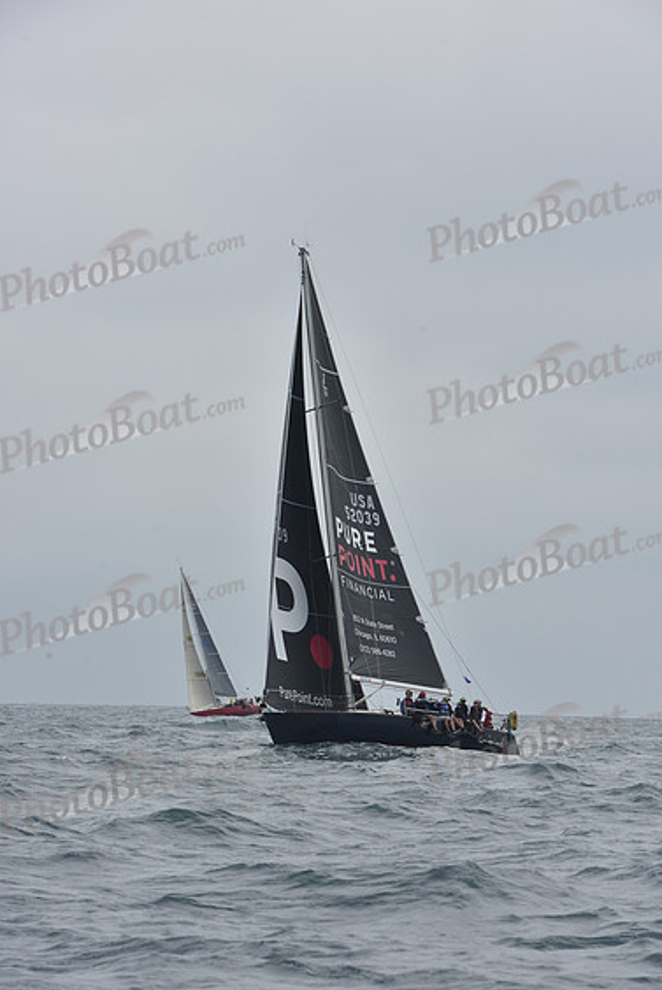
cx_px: 336
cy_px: 495
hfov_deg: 7.4
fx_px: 5093
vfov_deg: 11.1
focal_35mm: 185
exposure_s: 1/800
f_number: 11
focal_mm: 180
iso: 250
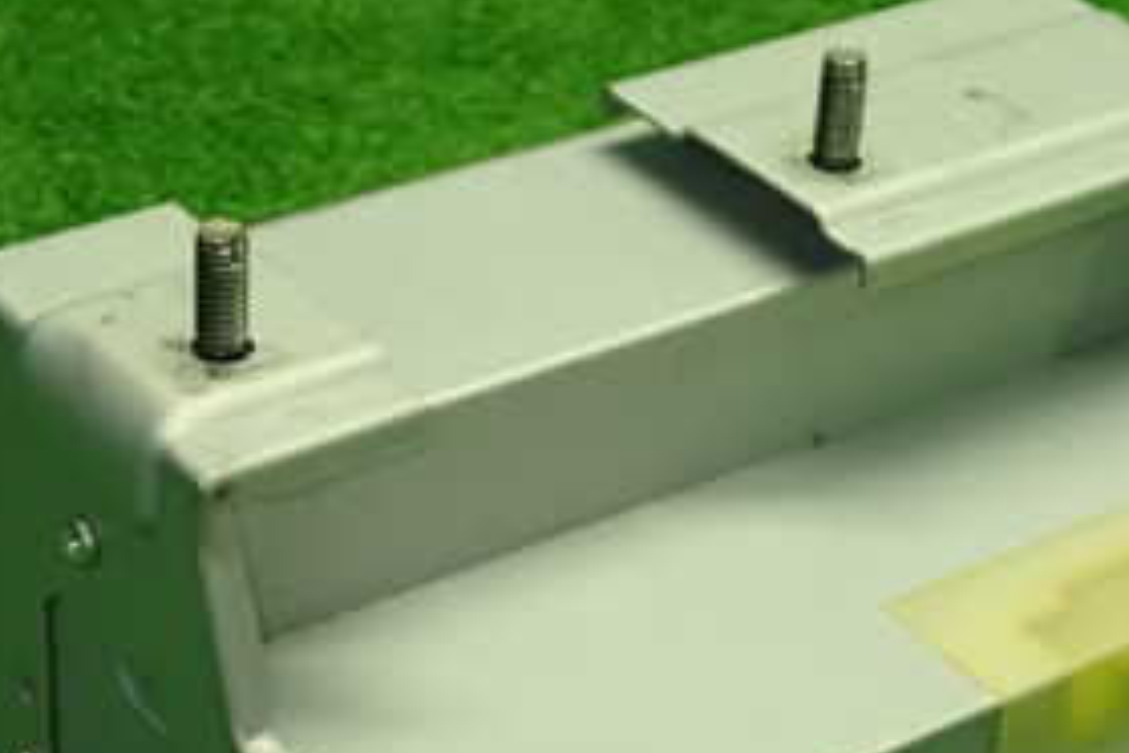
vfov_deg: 13.0
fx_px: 3293
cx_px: 797
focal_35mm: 105
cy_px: 648
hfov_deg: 19.4
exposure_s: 1/50
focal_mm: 8.4
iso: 320
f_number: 3.1
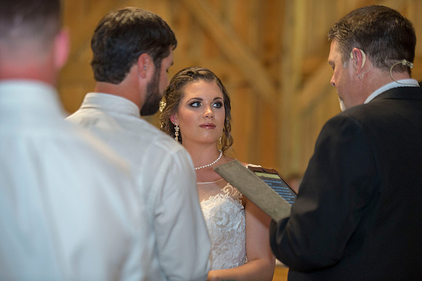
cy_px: 140
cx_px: 211
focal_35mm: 135
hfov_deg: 15.2
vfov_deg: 10.1
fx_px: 1582
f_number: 2.8
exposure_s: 1/160
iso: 1600
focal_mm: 135
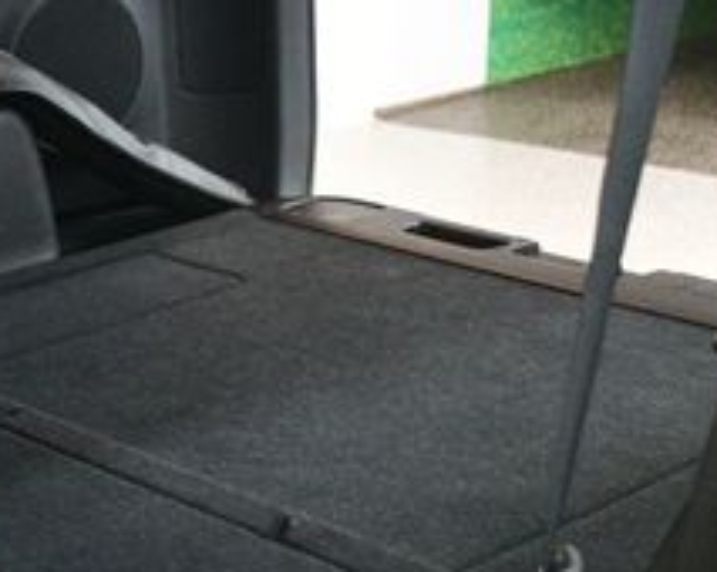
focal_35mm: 93
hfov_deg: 20.2
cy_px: 555
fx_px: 1972
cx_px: 64
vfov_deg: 16.2
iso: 4000
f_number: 3.5
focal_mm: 22
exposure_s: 1/60
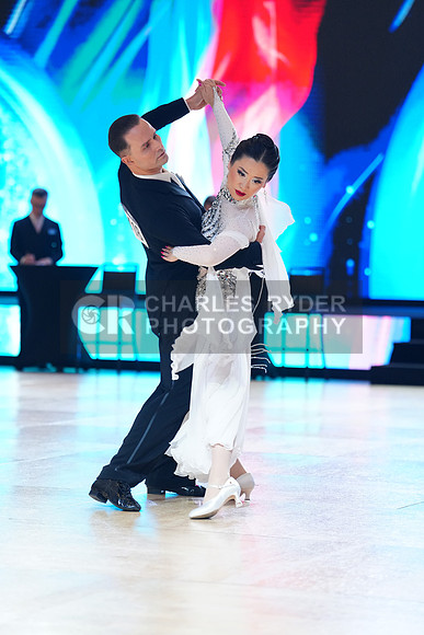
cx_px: 212
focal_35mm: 121
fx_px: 2136
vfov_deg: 16.9
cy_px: 318
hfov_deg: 11.3
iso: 2000
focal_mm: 121
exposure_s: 1/400
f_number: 2.8
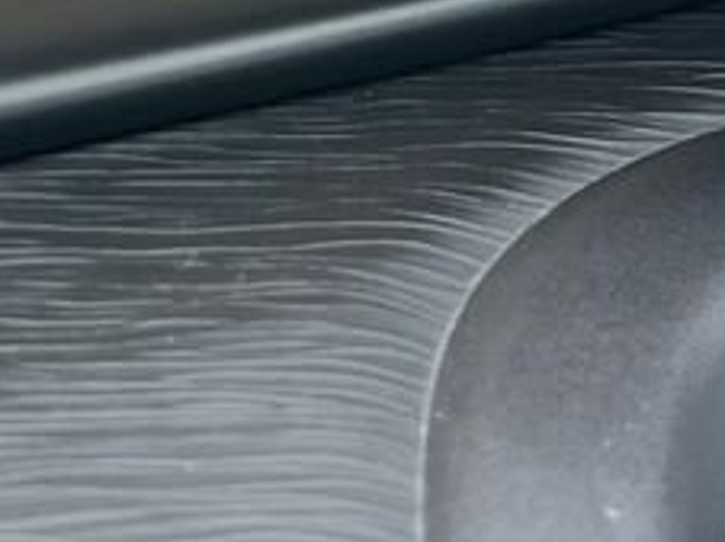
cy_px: -298
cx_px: 45
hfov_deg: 16.4
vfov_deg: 11.9
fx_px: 2469
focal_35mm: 118
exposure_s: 1/121
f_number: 1.6
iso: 80
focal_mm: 5.1
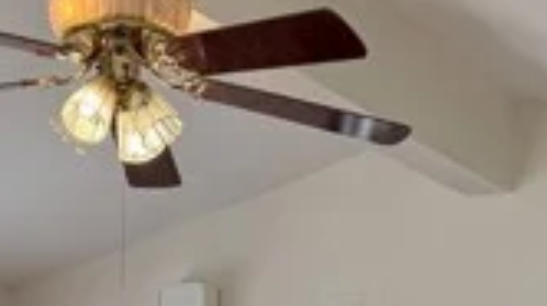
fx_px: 1464
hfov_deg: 21.2
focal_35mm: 101
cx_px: 234
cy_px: 619
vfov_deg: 10.9
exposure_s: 1/120
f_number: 1.78
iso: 80
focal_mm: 6.76
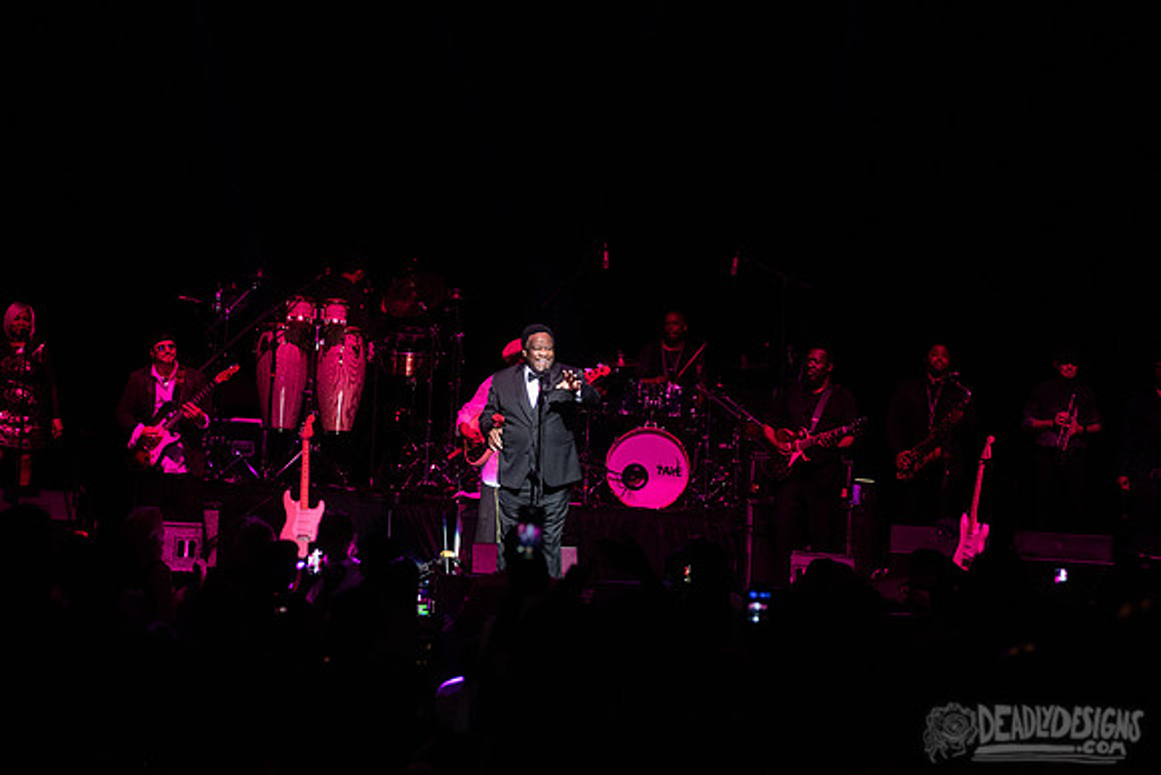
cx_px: 580
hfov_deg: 16.4
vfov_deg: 11.0
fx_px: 4032
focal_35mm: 125
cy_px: 388
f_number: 4
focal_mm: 125
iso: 3200
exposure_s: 1/400
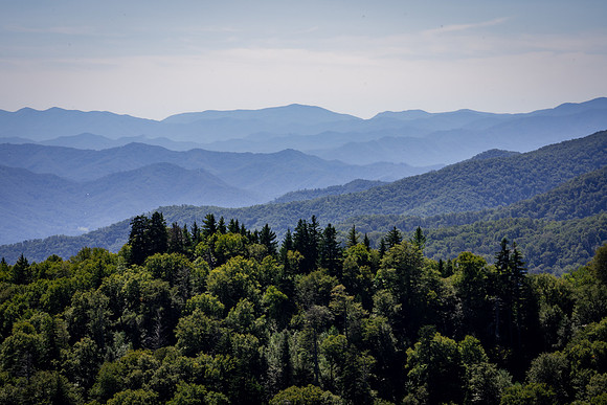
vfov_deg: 7.1
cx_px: 304
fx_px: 3272
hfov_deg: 10.6
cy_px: 202
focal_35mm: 194
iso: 100
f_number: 22
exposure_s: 1/30
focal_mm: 194
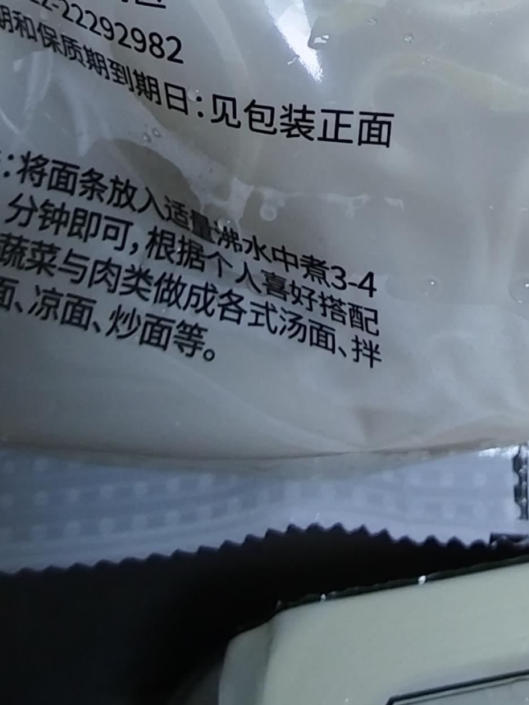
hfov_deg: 17.1
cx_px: 543
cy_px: -119
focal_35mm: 84
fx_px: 1711
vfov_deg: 21.7
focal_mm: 4.95
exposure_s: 1/100
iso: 1402
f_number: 1.9
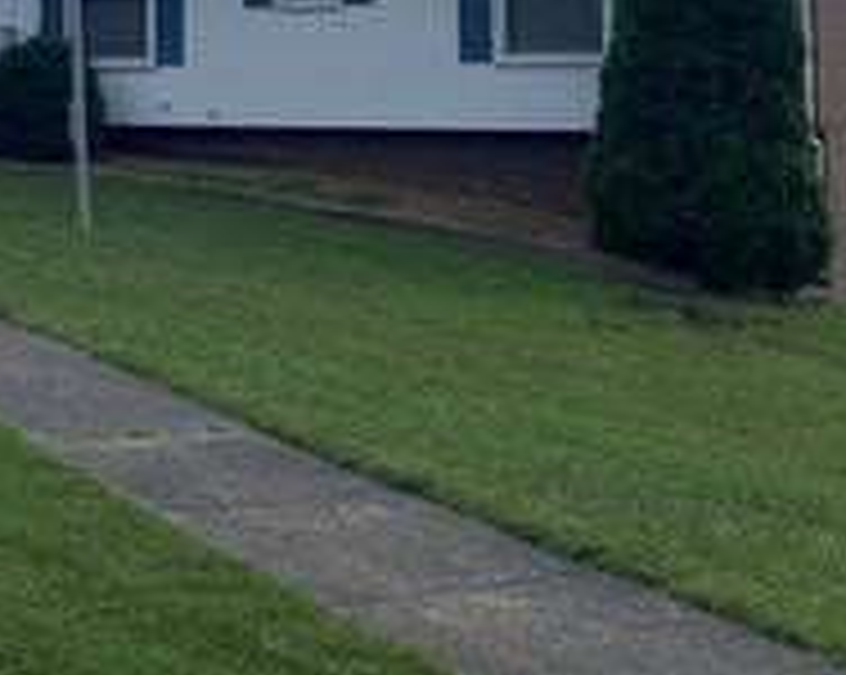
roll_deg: +3.3
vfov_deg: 20.4
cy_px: -29
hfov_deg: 26.1
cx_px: 207
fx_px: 1801
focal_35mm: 72
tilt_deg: +4.6
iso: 32
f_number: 1.8
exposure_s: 1/5236
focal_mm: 4.25
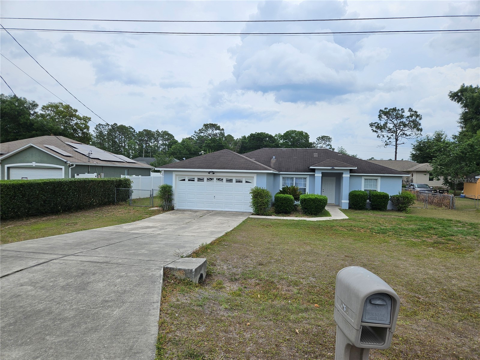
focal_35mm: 23
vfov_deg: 58.9
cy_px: 180
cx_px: 240
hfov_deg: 73.9
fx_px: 319
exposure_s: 1/2993
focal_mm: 5.4
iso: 25
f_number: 1.8
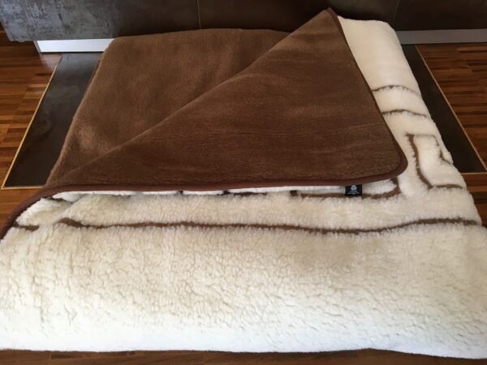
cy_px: 182
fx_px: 408
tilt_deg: -50.7
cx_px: 244
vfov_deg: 48.2
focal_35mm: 29
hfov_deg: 61.7
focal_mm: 4.15
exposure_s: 1/33
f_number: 2.2
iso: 40
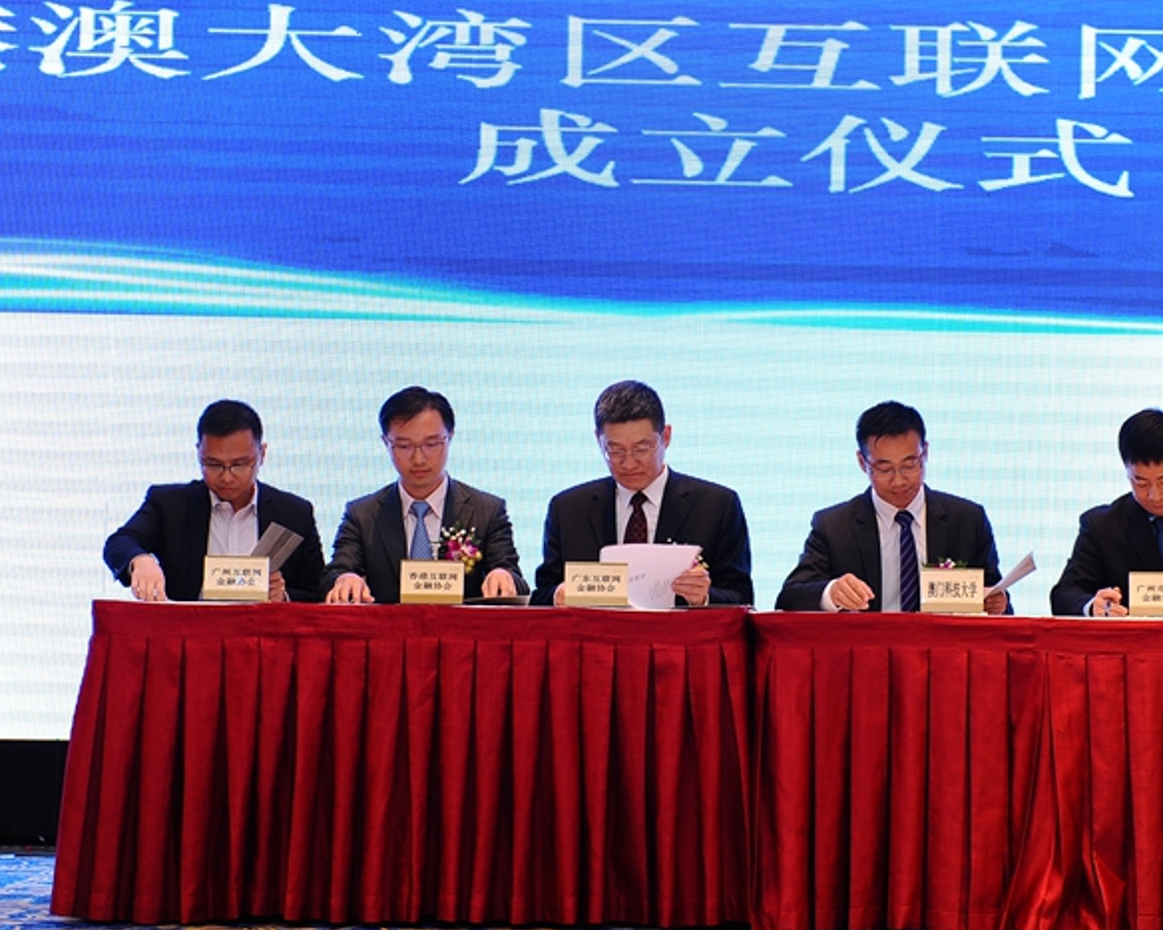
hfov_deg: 21.2
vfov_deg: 17.1
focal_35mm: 90
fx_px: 3097
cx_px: 717
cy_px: 455
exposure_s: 1/100
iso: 1000
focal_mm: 70
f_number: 5
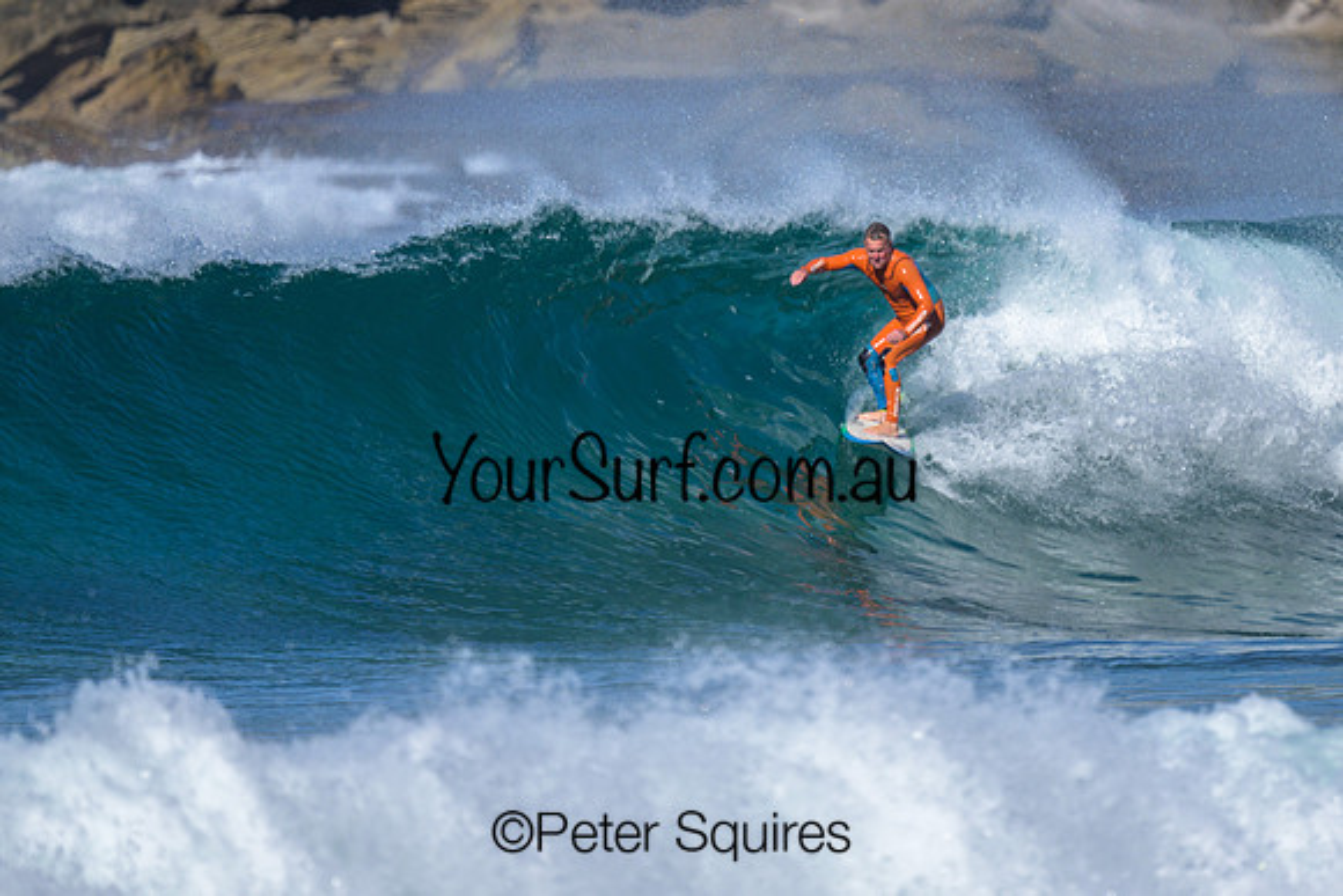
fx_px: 41042
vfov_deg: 1.3
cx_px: 780
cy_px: 406
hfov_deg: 1.9
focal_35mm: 1100
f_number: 6.3
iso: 220
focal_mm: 800
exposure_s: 1/2000
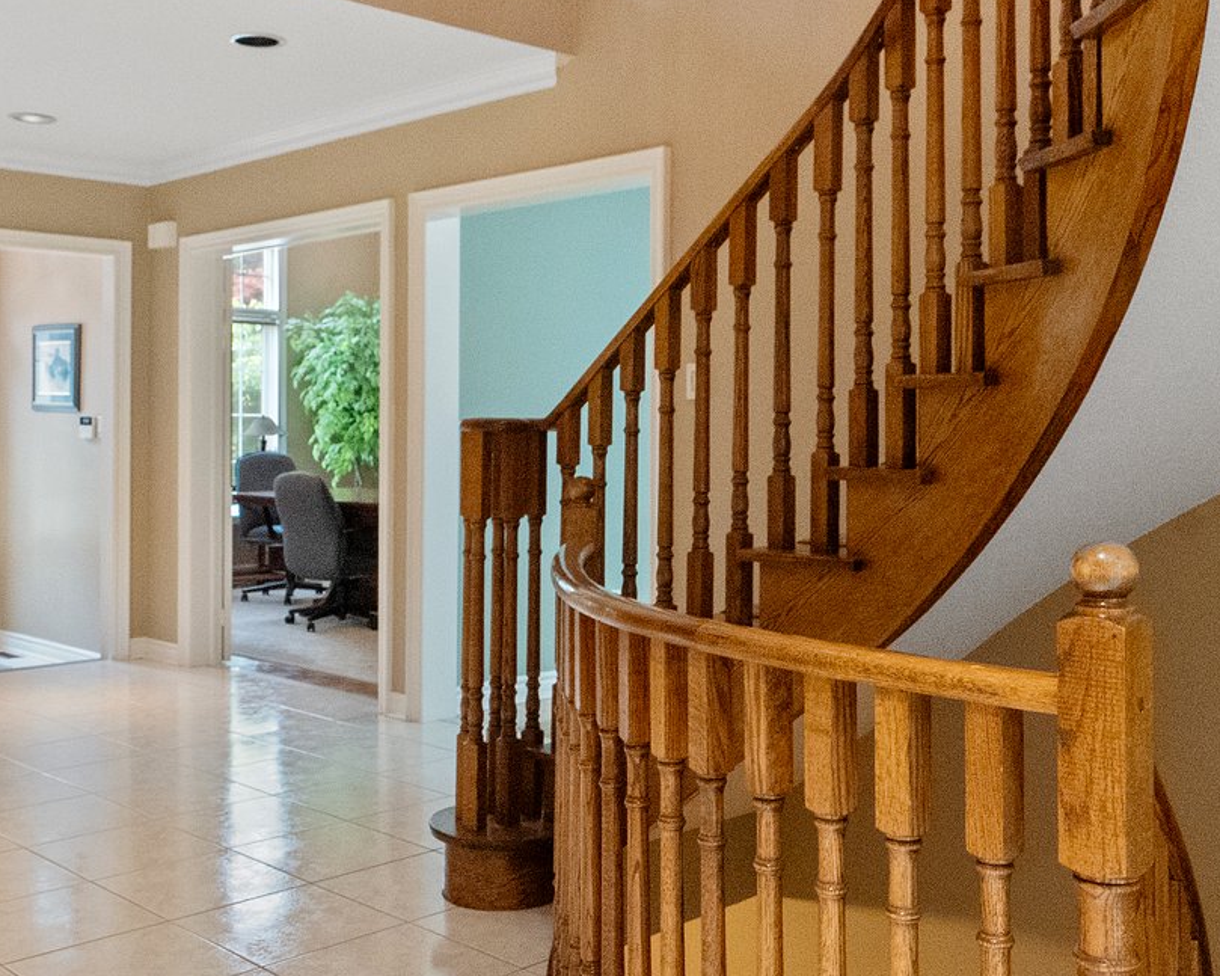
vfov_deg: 39.1
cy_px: 509
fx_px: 1372
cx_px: 553
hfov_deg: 47.9
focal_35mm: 38
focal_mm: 16
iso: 12800
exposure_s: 1/30
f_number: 9
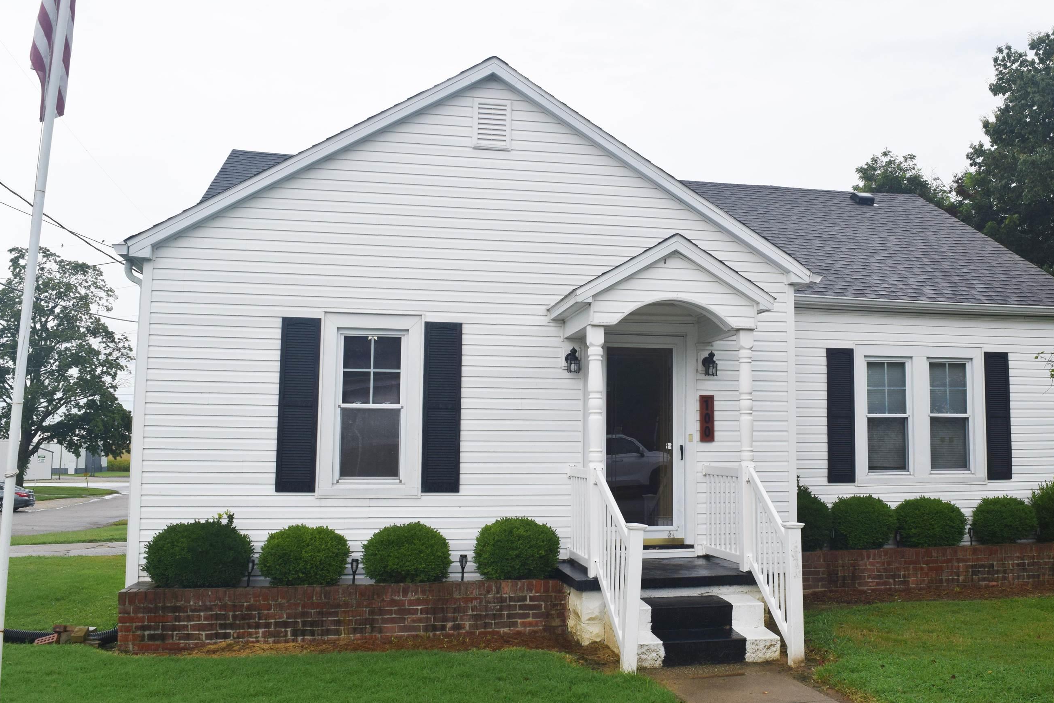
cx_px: 610
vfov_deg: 41.1
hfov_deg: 58.4
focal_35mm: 32
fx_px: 937
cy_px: 355
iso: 200
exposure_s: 1/320
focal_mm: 18
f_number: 9
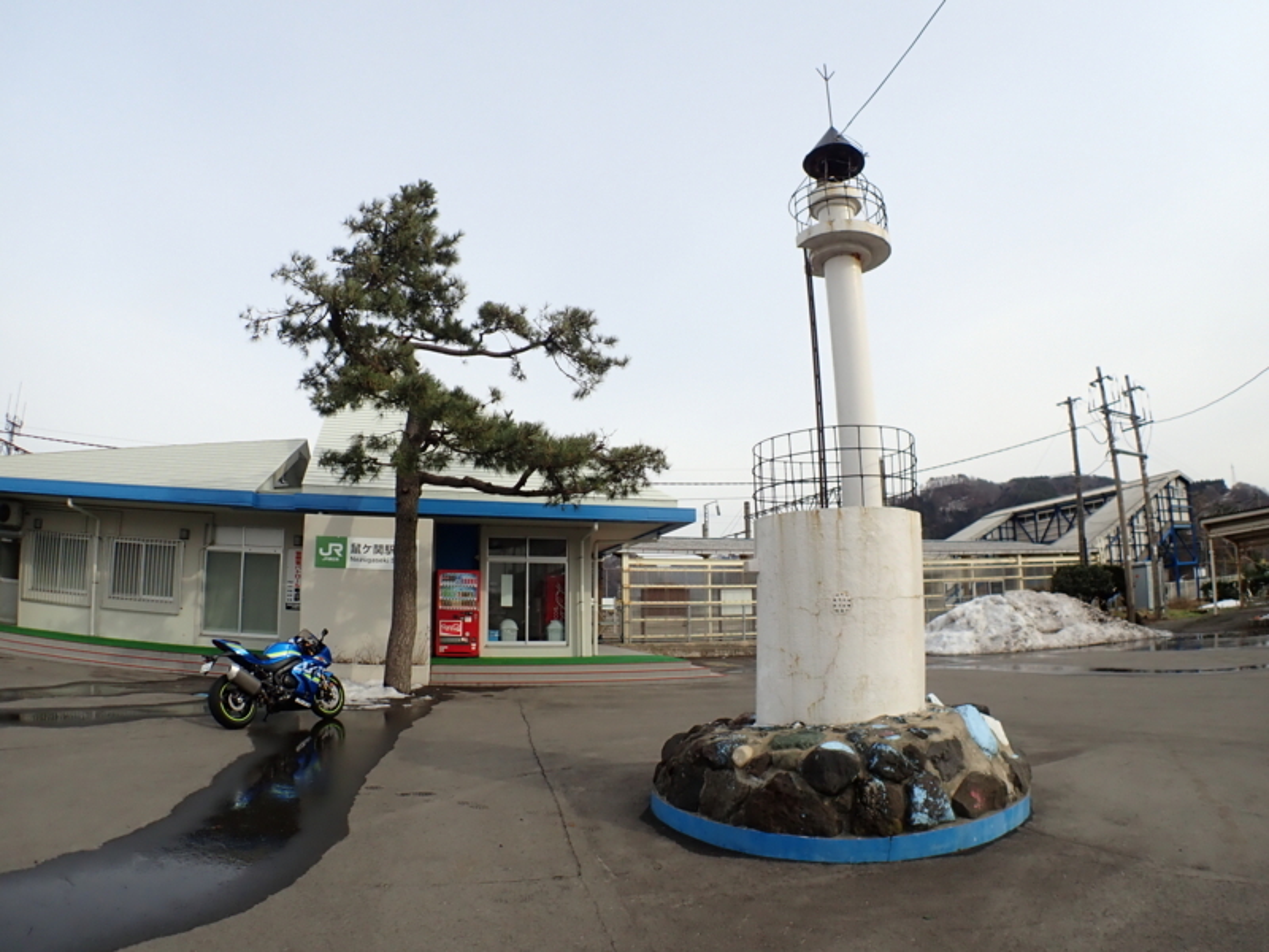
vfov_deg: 54.9
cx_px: 634
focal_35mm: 25
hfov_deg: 69.4
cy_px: 476
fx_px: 916
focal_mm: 4.5
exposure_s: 1/160
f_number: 8
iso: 100
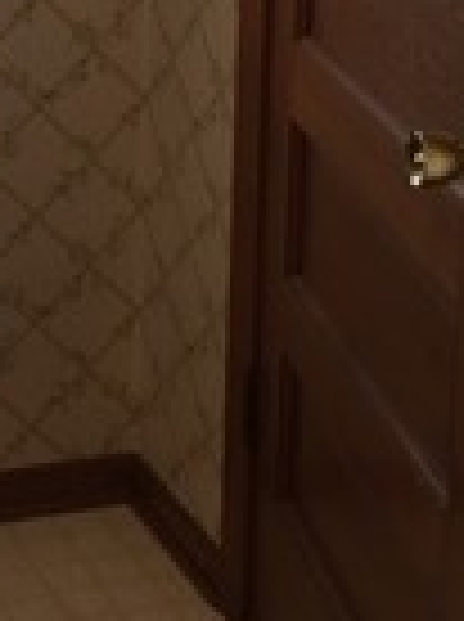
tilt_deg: -12.1
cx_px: -41
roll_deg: +0.1
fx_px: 1811
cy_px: 22
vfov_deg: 19.0
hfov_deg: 14.3
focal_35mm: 101
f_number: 2.2
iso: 32
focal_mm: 4.15
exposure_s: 1/40
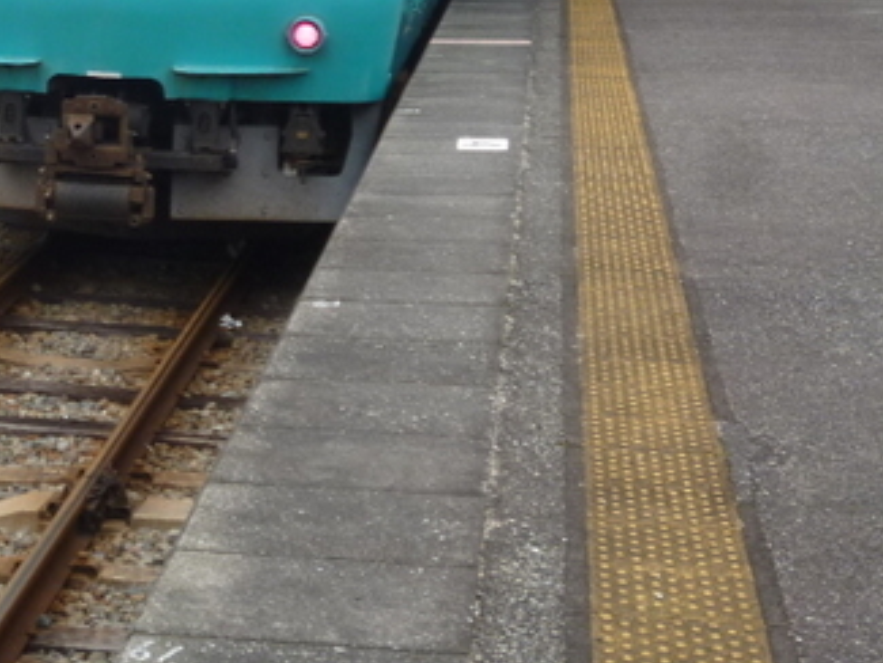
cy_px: -109
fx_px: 2577
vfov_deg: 14.3
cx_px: -76
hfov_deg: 18.7
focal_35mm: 101
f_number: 3.7
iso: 100
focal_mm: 7.3
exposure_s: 1/125
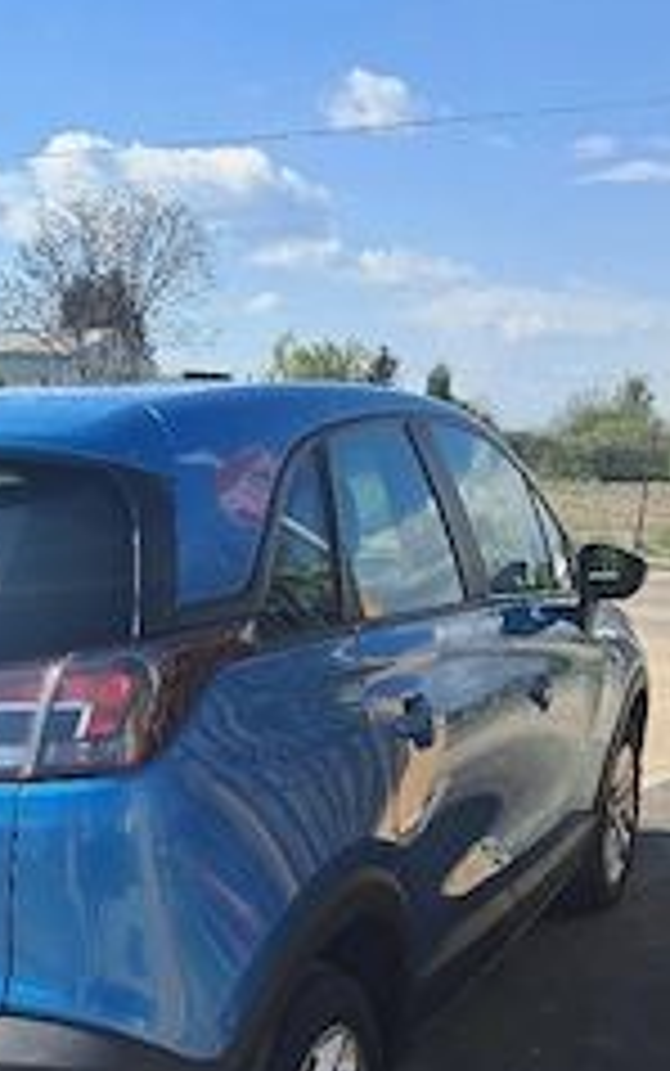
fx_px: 1401
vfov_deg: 40.0
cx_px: 27
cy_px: 868
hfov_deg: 25.8
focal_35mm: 48
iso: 50
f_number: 1.8
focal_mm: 4
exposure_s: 1/588
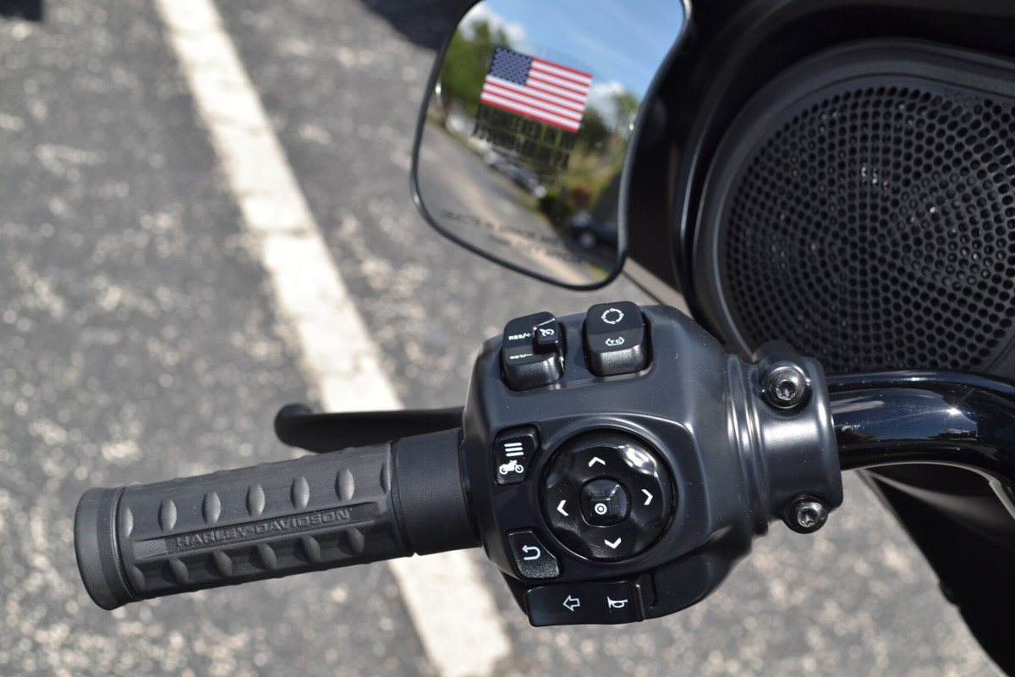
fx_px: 1607
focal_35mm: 57
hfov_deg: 35.1
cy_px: 338
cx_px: 508
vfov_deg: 23.8
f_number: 7.1
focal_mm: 38
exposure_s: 1/200
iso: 100
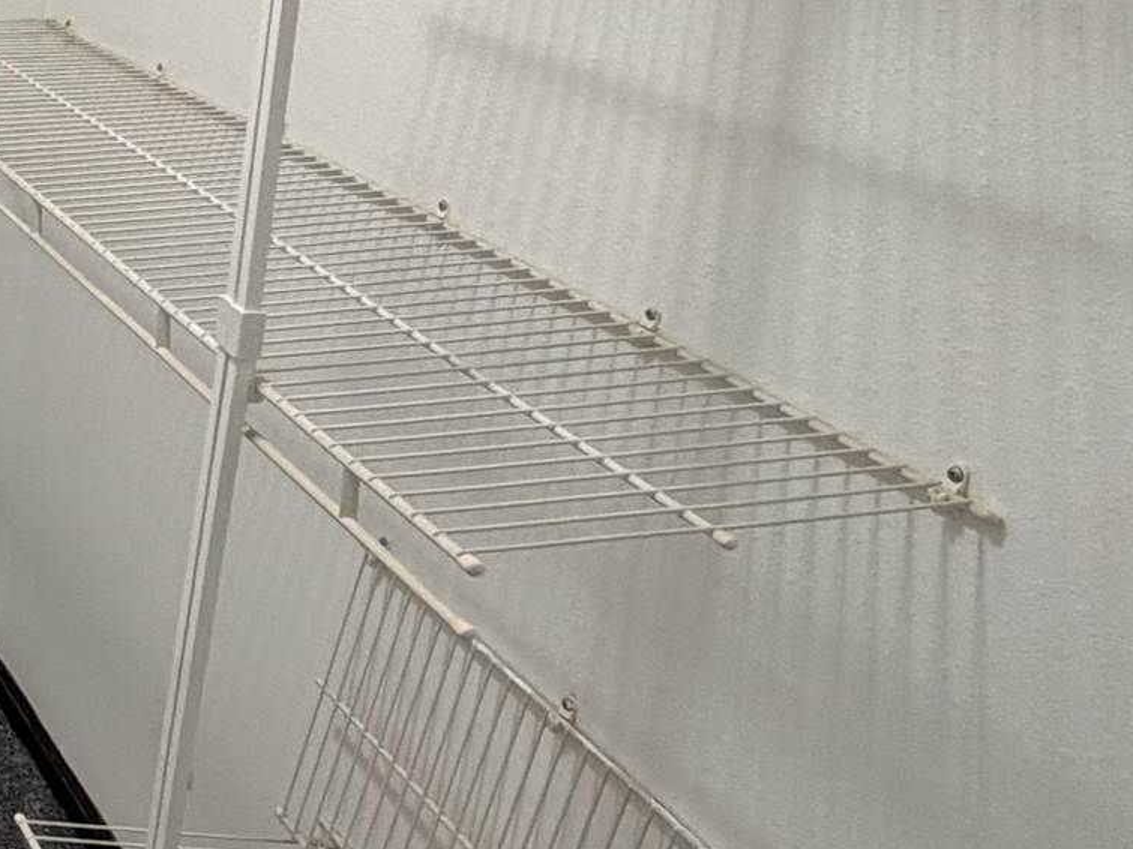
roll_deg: -0.7
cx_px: -560
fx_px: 1865
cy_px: 204
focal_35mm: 57
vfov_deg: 25.3
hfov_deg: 25.5
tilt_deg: -16.0
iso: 160
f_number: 2.2
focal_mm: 2.22
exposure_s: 1/60
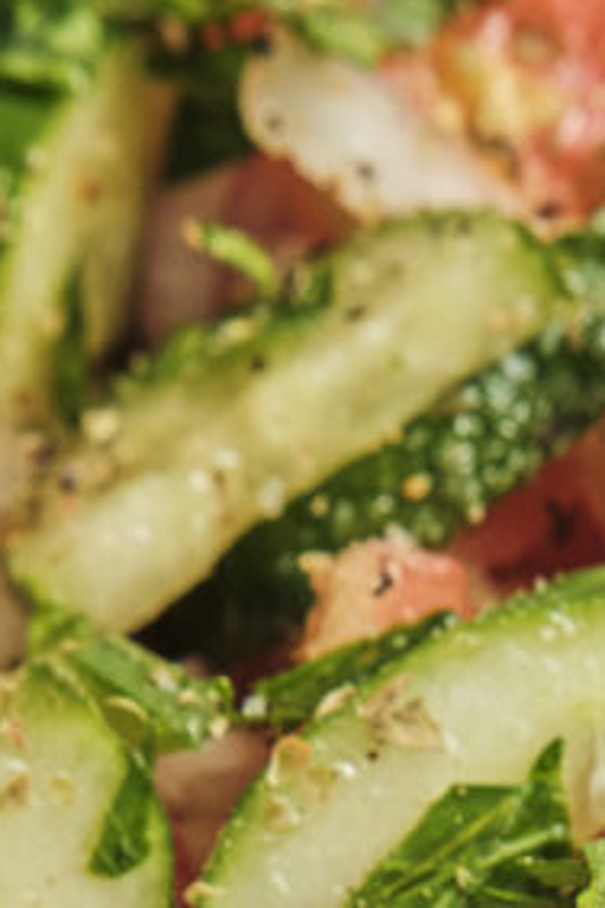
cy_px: 1397
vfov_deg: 5.7
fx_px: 8973
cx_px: 513
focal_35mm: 356
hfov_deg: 3.9
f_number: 9
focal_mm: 65.4
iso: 200
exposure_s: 1/80
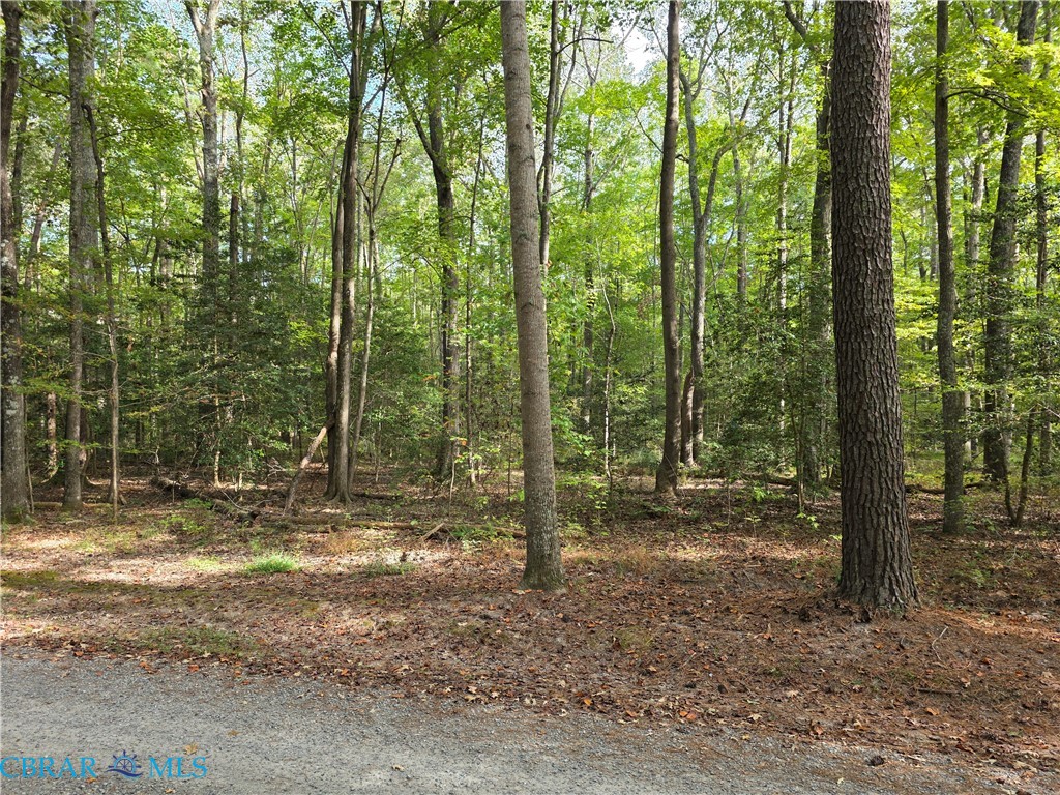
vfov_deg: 58.9
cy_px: 398
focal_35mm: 23
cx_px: 530
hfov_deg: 73.9
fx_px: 704
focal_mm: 6.3
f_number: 1.7
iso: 80
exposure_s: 1/180
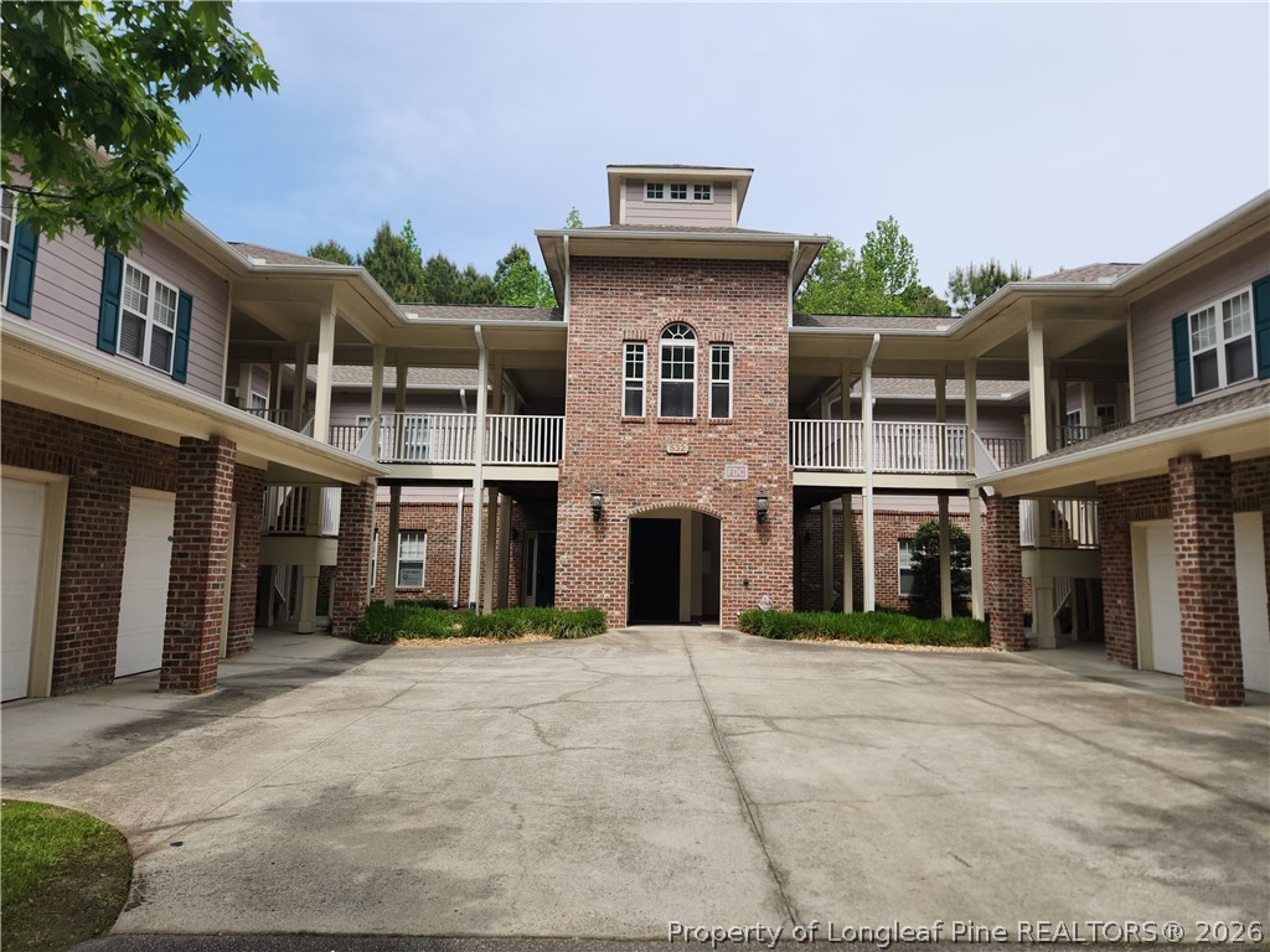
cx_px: 635
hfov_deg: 73.9
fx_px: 844
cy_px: 476
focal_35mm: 23
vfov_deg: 58.9
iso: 20
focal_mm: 5.4
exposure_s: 1/1650
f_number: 1.8
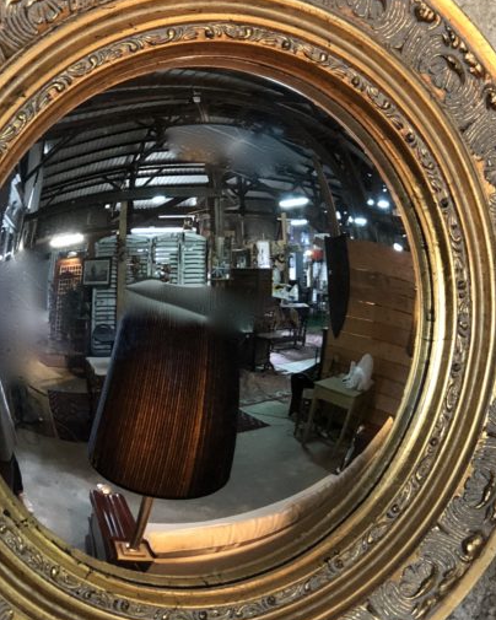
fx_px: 1890
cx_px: 215
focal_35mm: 103
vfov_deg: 18.6
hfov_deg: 14.9
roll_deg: -0.1
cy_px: 379
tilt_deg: -3.6
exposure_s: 1/14
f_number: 2.4
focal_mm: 6
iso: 160
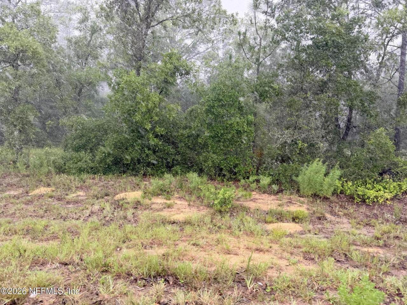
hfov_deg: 71.6
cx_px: 204
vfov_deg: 56.8
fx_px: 282
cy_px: 152
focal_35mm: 24
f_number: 1.78
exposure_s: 1/182
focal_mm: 6.76
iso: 80
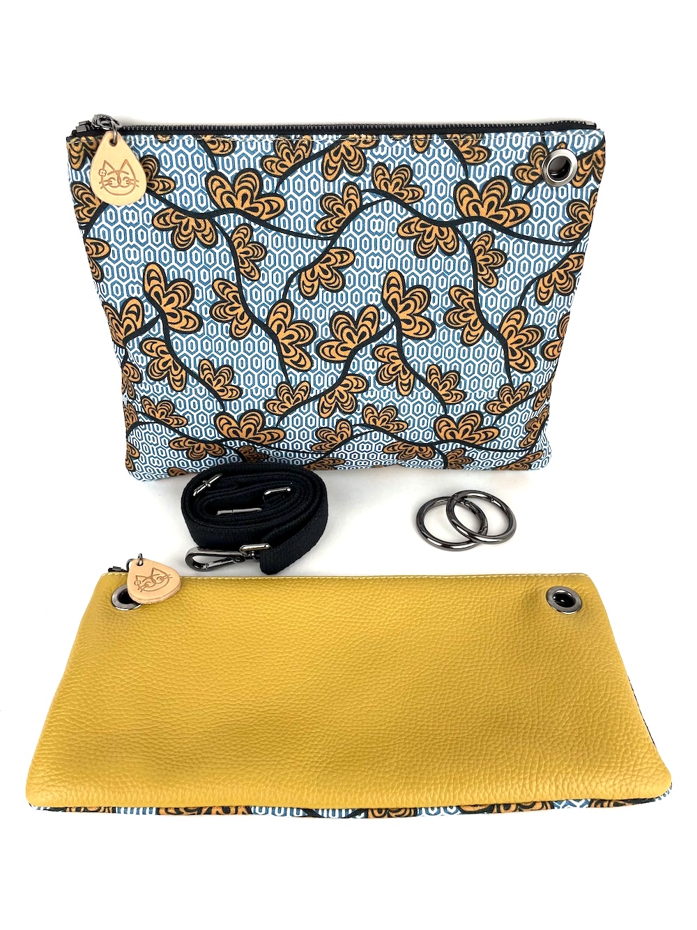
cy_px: 465
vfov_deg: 67.3
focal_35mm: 26
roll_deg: +1.5
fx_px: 698
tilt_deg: -40.5
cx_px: 348
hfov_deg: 53.1
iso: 32
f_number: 1.6
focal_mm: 4.2
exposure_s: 1/196
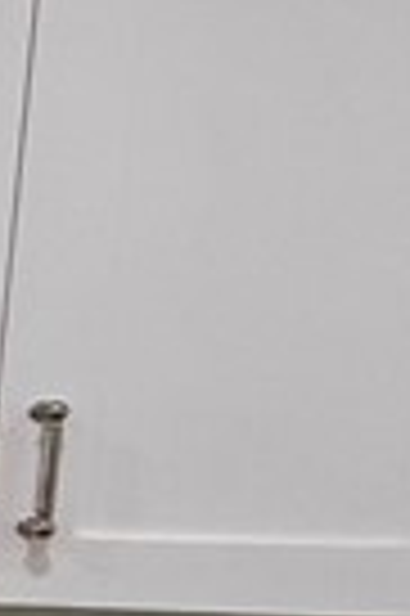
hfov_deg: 6.3
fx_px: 1867
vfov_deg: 18.4
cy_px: 598
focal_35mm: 109
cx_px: -1658
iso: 125
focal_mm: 2.22
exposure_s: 1/120
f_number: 2.2
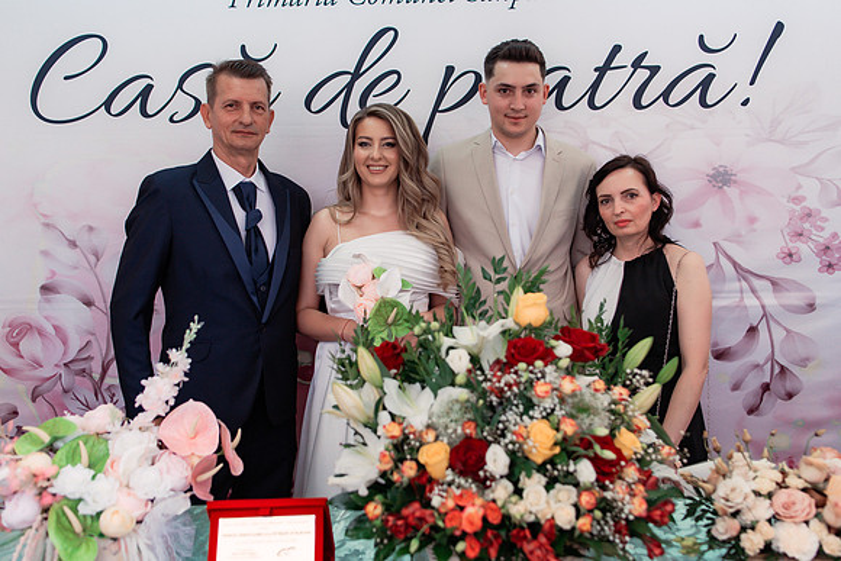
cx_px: 420
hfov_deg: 54.4
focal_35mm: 35
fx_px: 818
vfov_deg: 37.9
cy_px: 280
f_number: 2.8
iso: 800
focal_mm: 35
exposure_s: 1/250
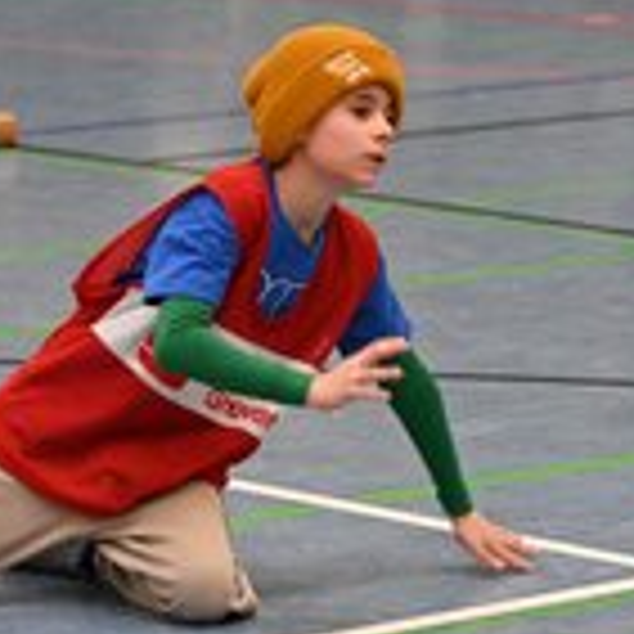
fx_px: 6009
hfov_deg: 6.0
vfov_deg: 6.0
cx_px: 225
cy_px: 254
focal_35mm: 290
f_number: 4.5
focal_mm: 120
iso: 2000
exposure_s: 1/400
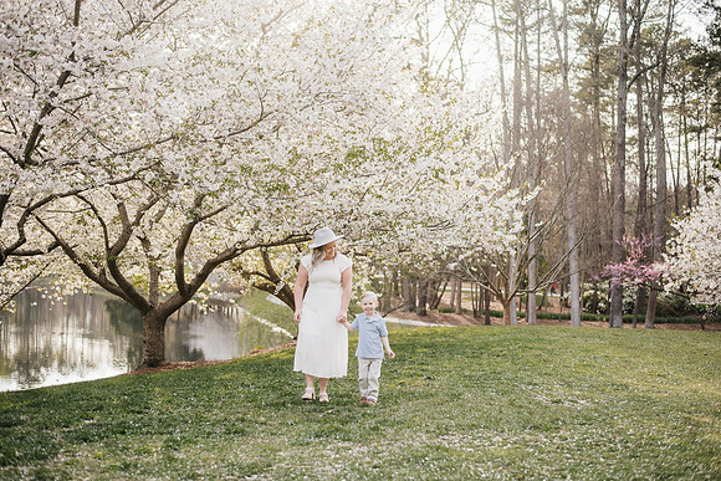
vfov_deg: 27.0
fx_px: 1002
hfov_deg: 39.6
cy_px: 240
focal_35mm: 50
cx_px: 360
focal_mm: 50
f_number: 2.2
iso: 125
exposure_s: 1/640
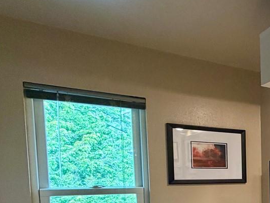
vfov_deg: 32.2
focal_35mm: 42
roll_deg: -0.7
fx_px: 328
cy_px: 192
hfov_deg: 28.8
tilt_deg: -3.4
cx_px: 403
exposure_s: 1/60
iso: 250
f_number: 2.2
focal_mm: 2.22
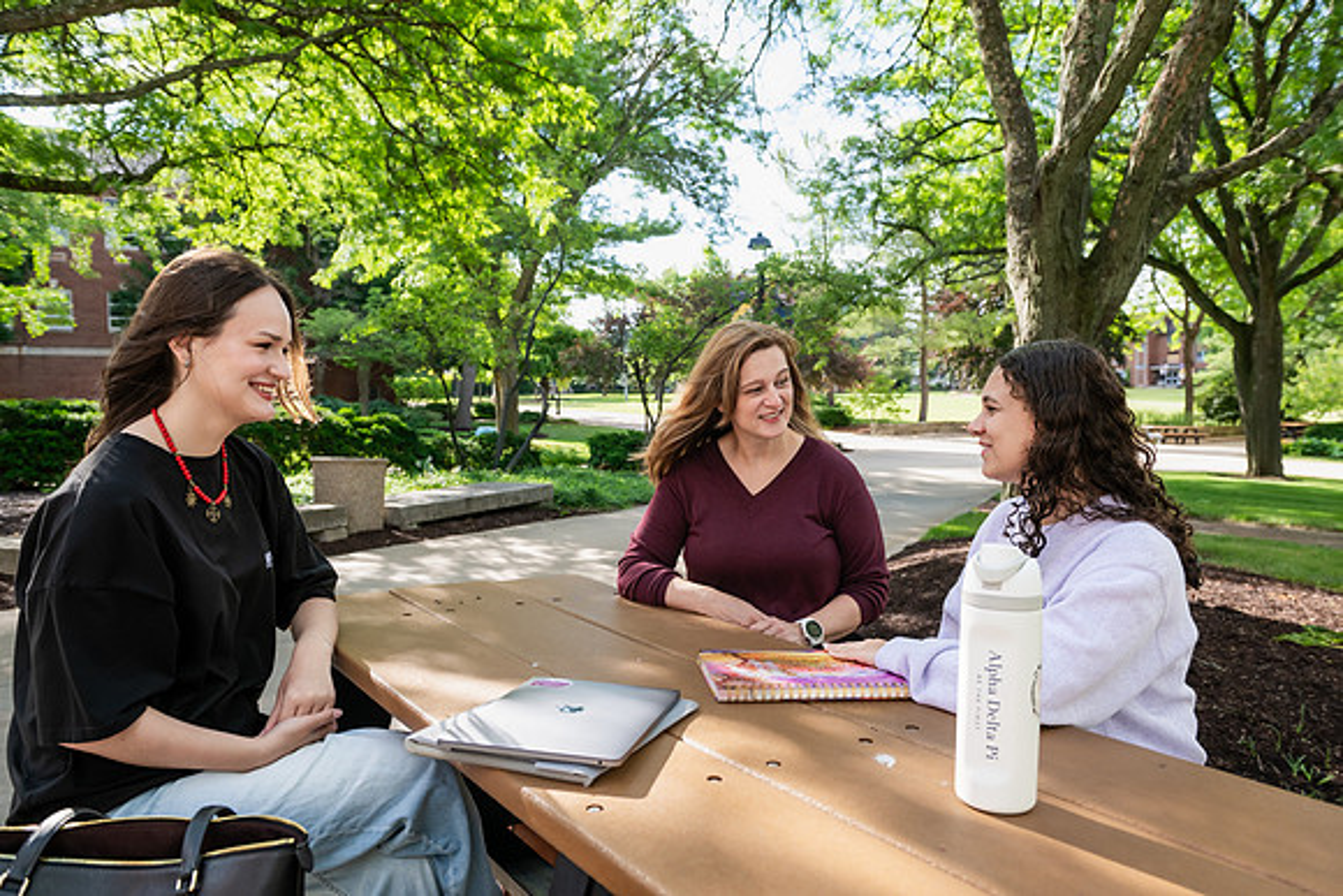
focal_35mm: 26
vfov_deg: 49.6
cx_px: 672
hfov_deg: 69.4
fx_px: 970
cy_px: 448
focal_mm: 26
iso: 400
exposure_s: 1/320
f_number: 5
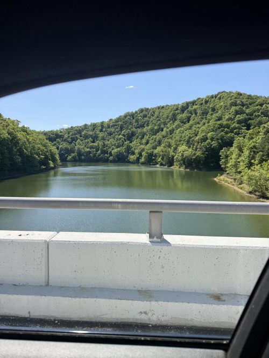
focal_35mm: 24
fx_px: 249
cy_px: 179
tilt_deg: -6.3
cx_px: 134
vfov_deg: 71.6
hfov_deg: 56.8
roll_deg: -1.2
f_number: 1.78
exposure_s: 1/4167
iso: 80
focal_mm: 6.76
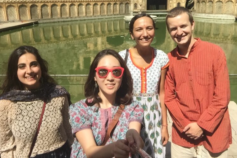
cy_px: 69
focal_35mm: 33
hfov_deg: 57.2
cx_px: 117
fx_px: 217
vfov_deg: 39.9
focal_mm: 2.65
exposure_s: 1/624
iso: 32
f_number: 2.2
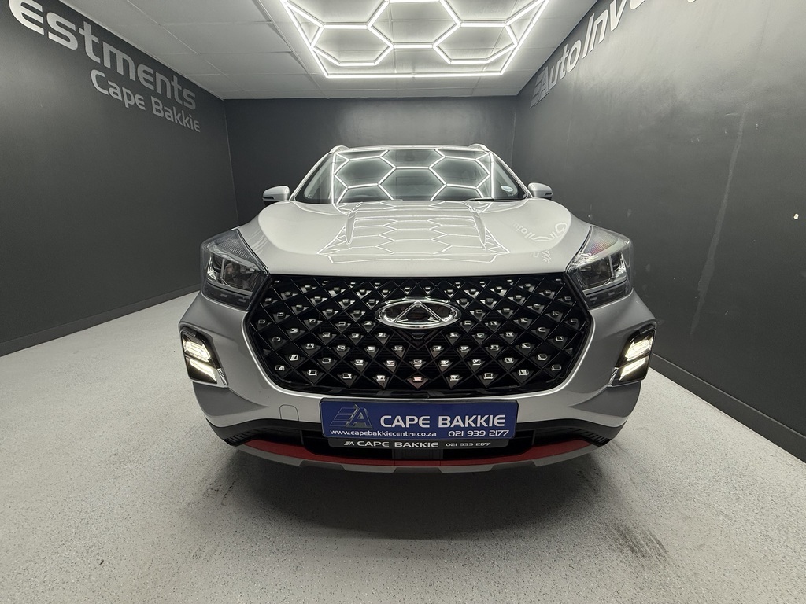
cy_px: 302
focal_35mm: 14
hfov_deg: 102.1
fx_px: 326
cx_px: 403
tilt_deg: -14.2
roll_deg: -0.9
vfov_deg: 85.7
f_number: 2.2
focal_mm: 2.22
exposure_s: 1/100
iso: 125
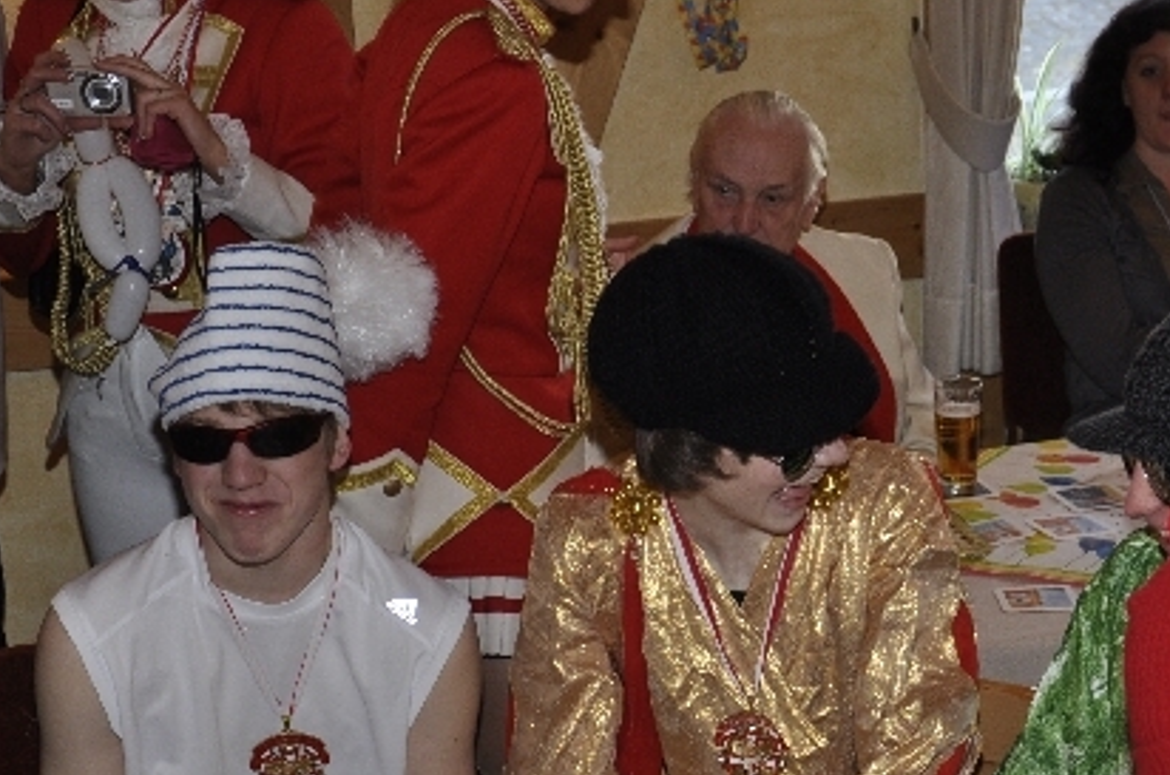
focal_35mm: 102
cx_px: 1005
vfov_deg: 13.2
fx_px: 3308
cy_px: 705
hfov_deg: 19.8
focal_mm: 35
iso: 400
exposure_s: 1/60
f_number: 5
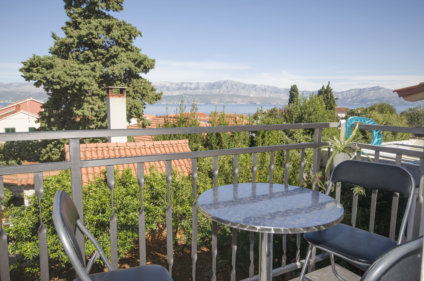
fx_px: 300
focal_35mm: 26
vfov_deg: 50.2
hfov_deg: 70.5
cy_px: 140
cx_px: 212
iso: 100
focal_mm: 17
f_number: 8
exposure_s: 1/200
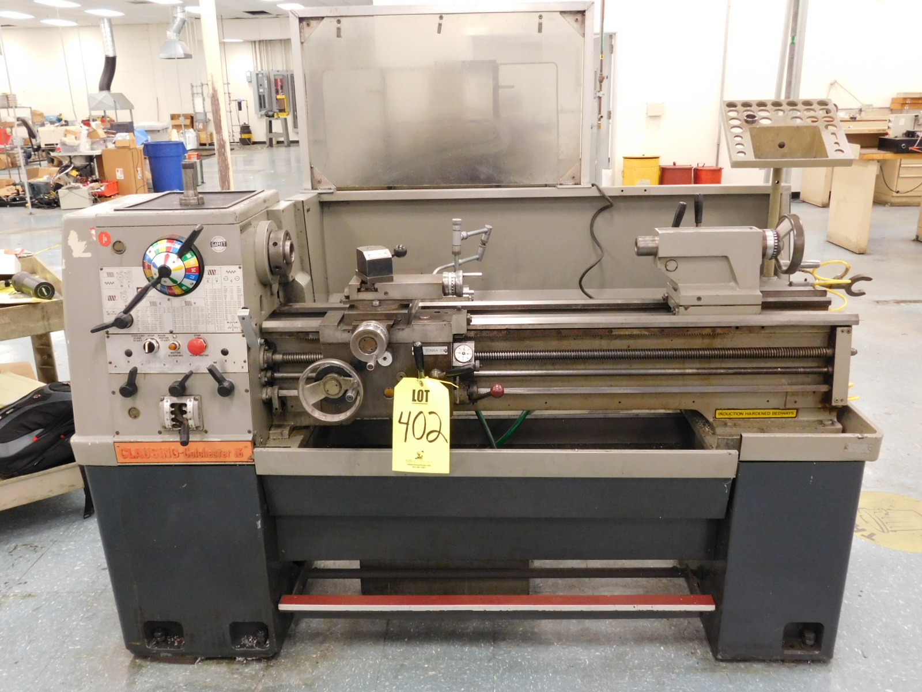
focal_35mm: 30
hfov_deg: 60.0
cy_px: 346
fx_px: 799
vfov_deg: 46.8
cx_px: 461
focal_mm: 5.3
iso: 400
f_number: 3.2
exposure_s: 1/25
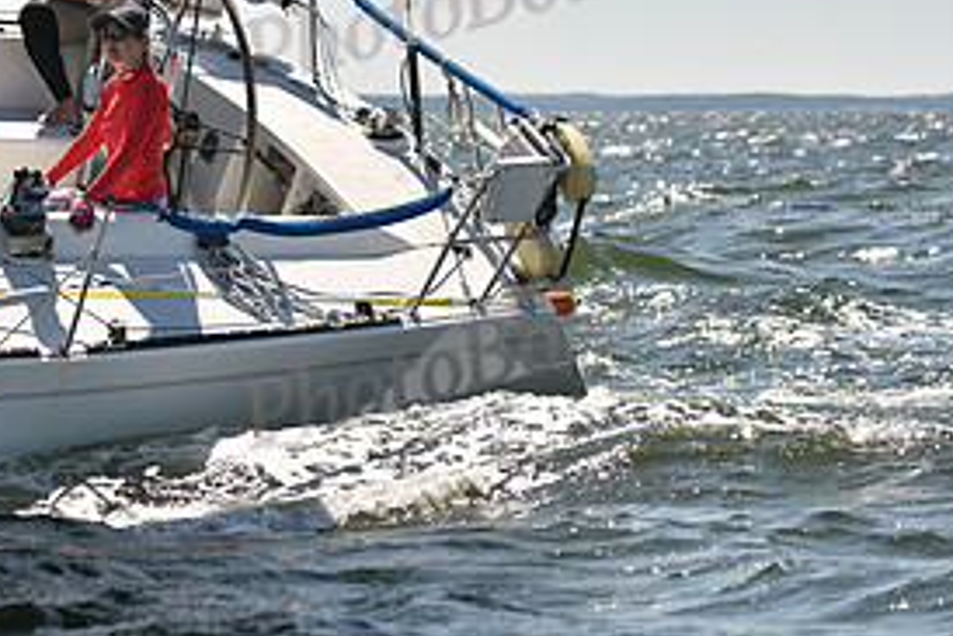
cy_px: 228
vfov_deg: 9.3
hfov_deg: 13.7
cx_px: 66
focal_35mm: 148
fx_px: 3920
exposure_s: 1/1600
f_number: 2.8
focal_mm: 70
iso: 250
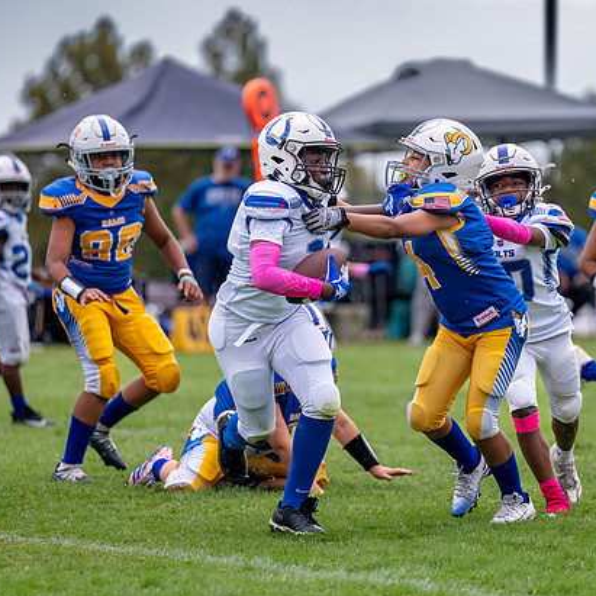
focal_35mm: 353
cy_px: 309
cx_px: 410
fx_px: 6876
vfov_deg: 5.0
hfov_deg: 5.0
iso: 250
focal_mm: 200
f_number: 2.8
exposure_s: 1/2000
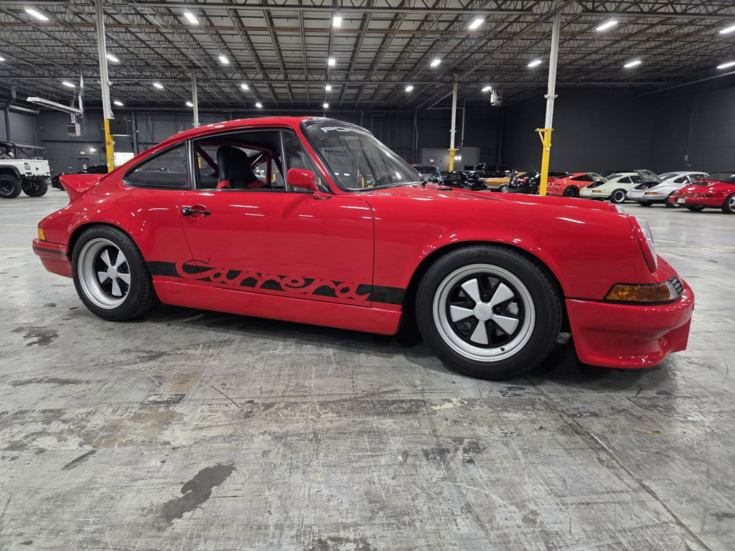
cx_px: 368
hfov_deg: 73.9
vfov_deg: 58.9
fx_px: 488
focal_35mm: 23
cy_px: 276
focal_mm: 6.3
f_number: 1.7
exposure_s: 1/120
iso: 400
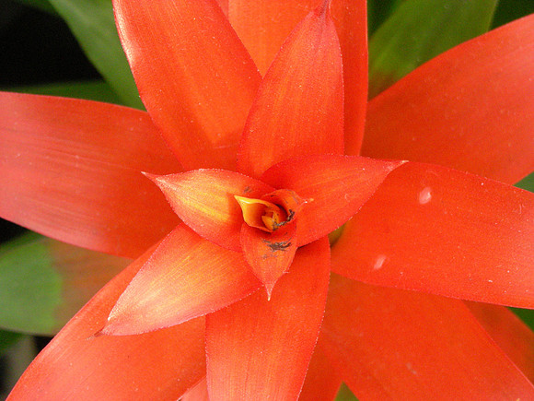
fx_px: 1620
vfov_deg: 14.1
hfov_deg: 18.7
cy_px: 200
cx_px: 267
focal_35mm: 105
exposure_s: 1/60
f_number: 4.7
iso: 366
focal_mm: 17.1
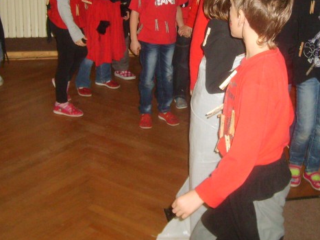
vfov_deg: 24.1
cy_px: 56
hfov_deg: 32.1
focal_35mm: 60
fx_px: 555
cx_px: 193
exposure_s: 1/45
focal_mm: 5.8
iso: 213
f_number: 2.8
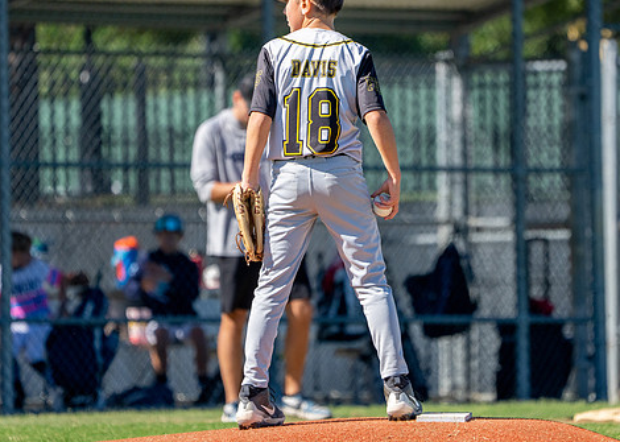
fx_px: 8728
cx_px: 371
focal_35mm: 496
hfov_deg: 4.1
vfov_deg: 2.9
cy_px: 178
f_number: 5.6
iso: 640
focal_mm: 355
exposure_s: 1/3200
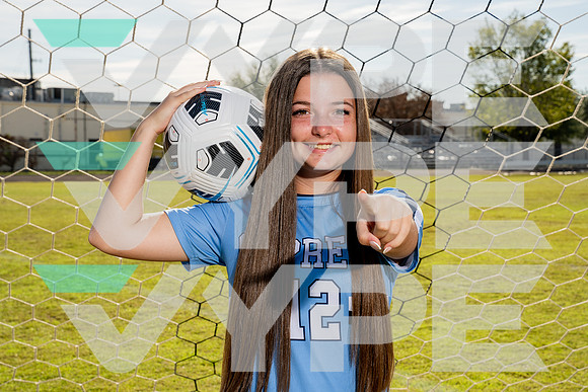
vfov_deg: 19.5
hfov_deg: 28.8
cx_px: 294
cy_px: 196
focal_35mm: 70
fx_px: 1144
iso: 200
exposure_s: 1/250
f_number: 11
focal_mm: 70
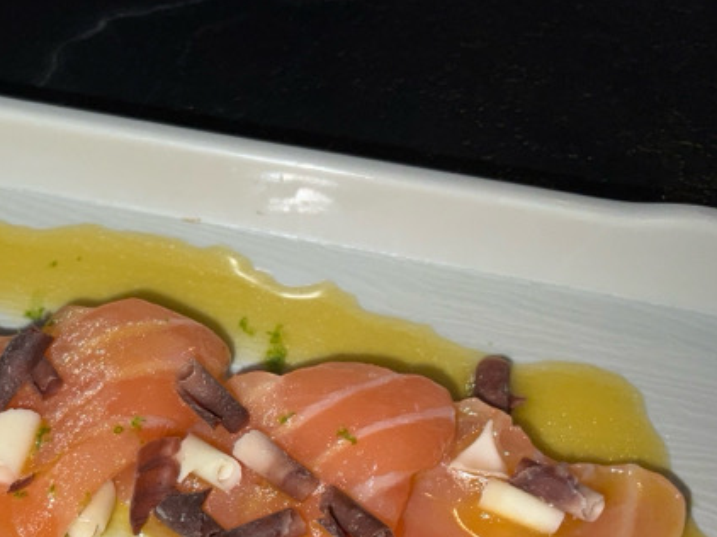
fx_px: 1139
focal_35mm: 55
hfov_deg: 33.5
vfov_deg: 25.6
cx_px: 107
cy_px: 489
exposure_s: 1/355
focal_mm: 3
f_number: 1.8
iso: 16
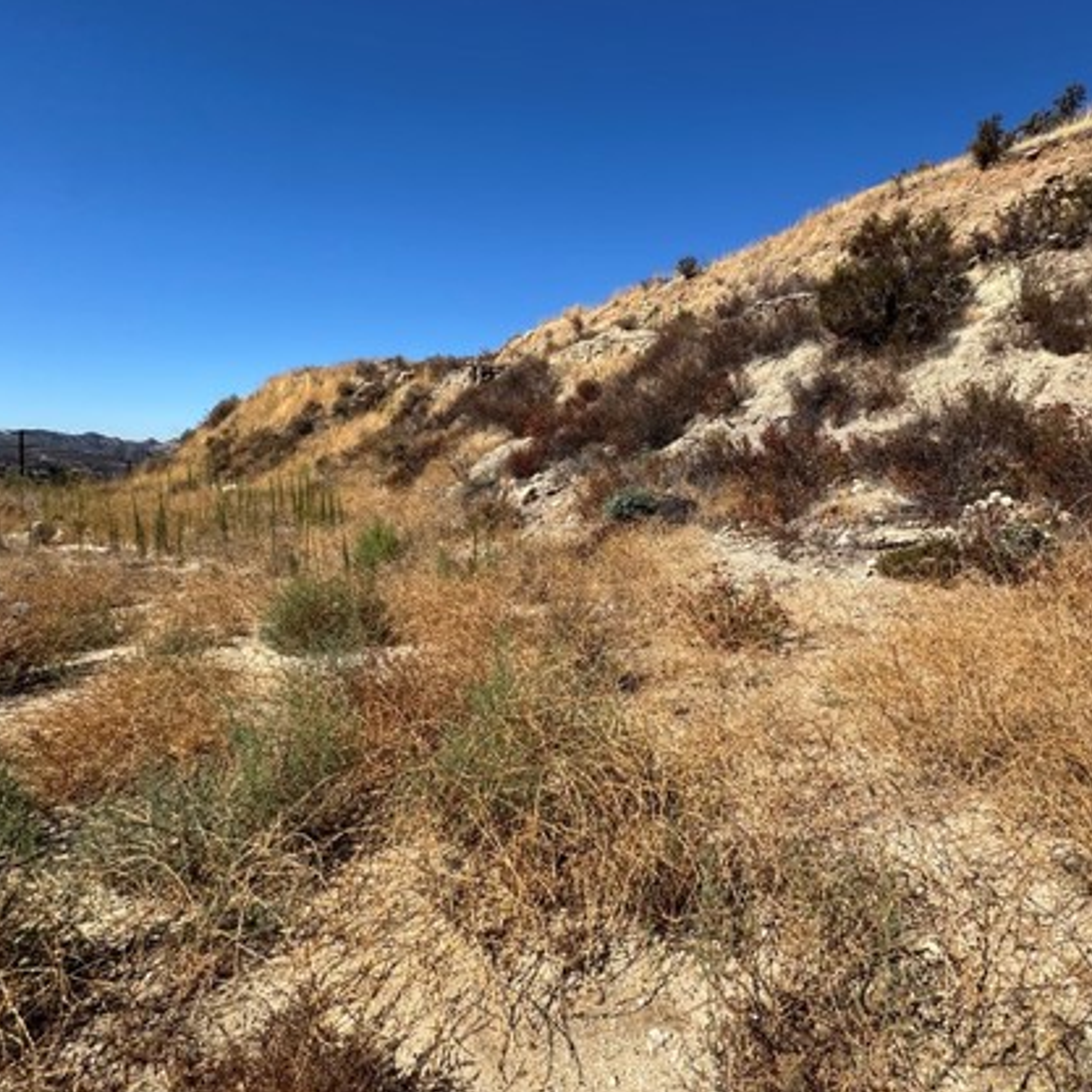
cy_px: 487
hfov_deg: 77.4
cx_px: 605
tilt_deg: -2.2
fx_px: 678
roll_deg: -1.2
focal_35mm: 19
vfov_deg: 77.4
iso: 50
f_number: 2.2
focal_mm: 2.22
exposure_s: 1/2146
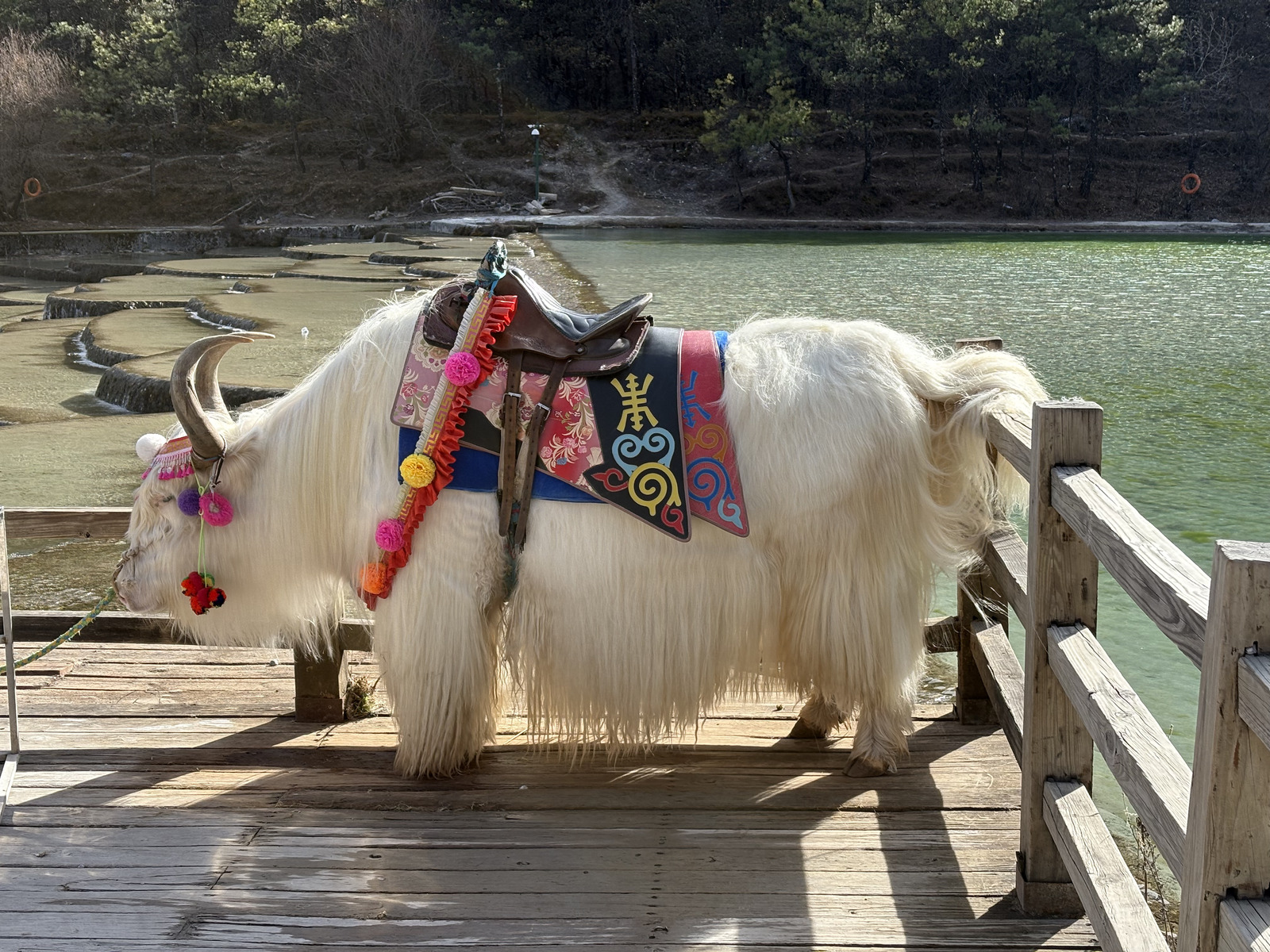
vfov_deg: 28.0
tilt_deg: -9.8
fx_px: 1908
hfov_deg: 36.8
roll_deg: -0.7
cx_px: 635
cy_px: 476
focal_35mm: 52
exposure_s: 1/1136
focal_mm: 5.96
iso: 32
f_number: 1.6
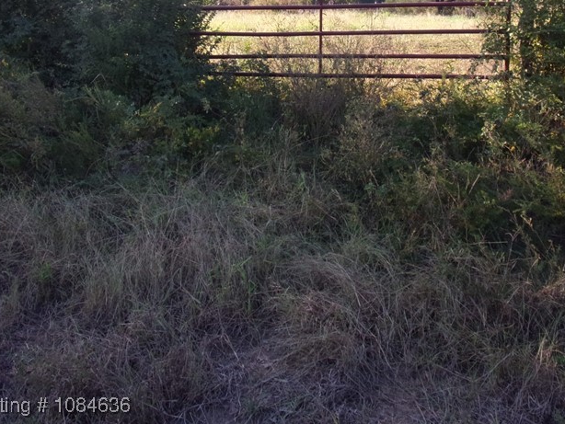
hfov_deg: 46.5
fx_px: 653
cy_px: 73
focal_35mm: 40
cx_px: 345
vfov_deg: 34.6
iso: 80
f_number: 3.3
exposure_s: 1/220
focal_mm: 4.3
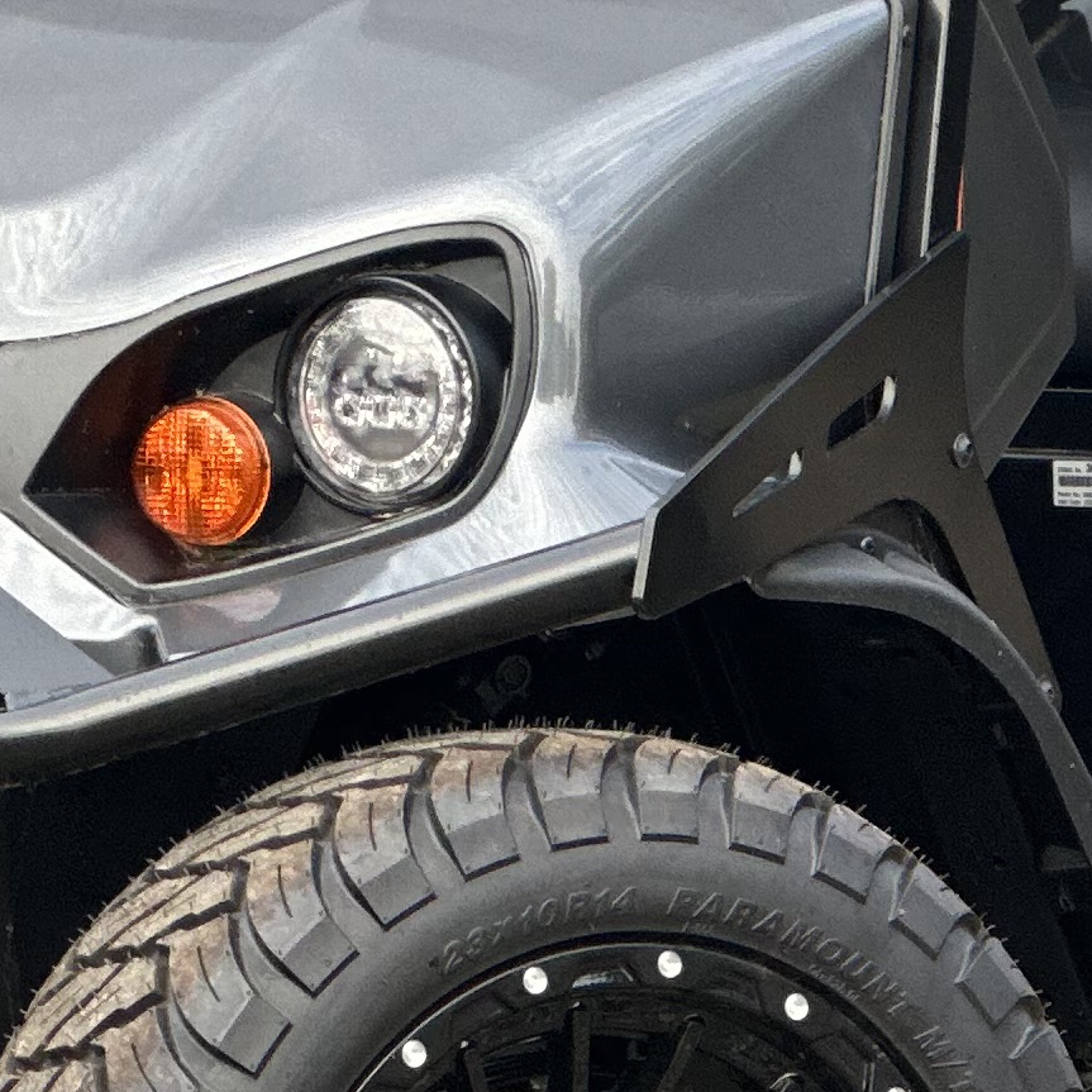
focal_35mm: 318
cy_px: -9
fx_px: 11350
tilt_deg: +0.7
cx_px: 706
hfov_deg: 5.5
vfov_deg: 5.5
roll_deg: -0.1
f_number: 2.8
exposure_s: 1/121
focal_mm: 9
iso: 100
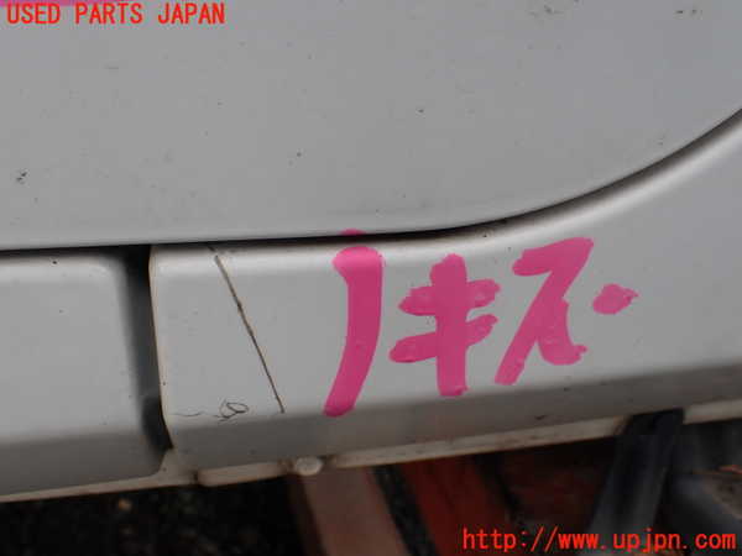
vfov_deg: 46.8
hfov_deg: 60.0
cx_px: 371
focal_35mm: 30
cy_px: 278
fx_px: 643
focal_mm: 5.4
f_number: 3.2
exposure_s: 1/320
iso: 100
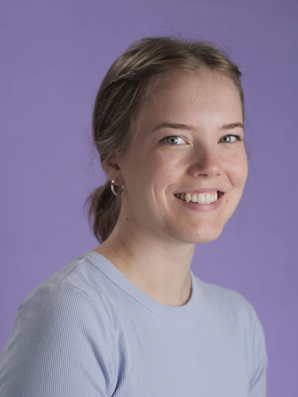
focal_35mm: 90
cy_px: 198
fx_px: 1033
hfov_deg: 16.4
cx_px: 149
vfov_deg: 21.8
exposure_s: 1/250
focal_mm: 45
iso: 200
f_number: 1.8
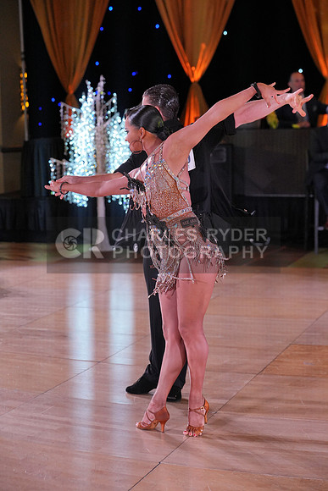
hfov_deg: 19.5
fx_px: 956
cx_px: 164
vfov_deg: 28.8
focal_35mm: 70
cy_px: 246
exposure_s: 1/500
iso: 2500
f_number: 4
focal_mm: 70
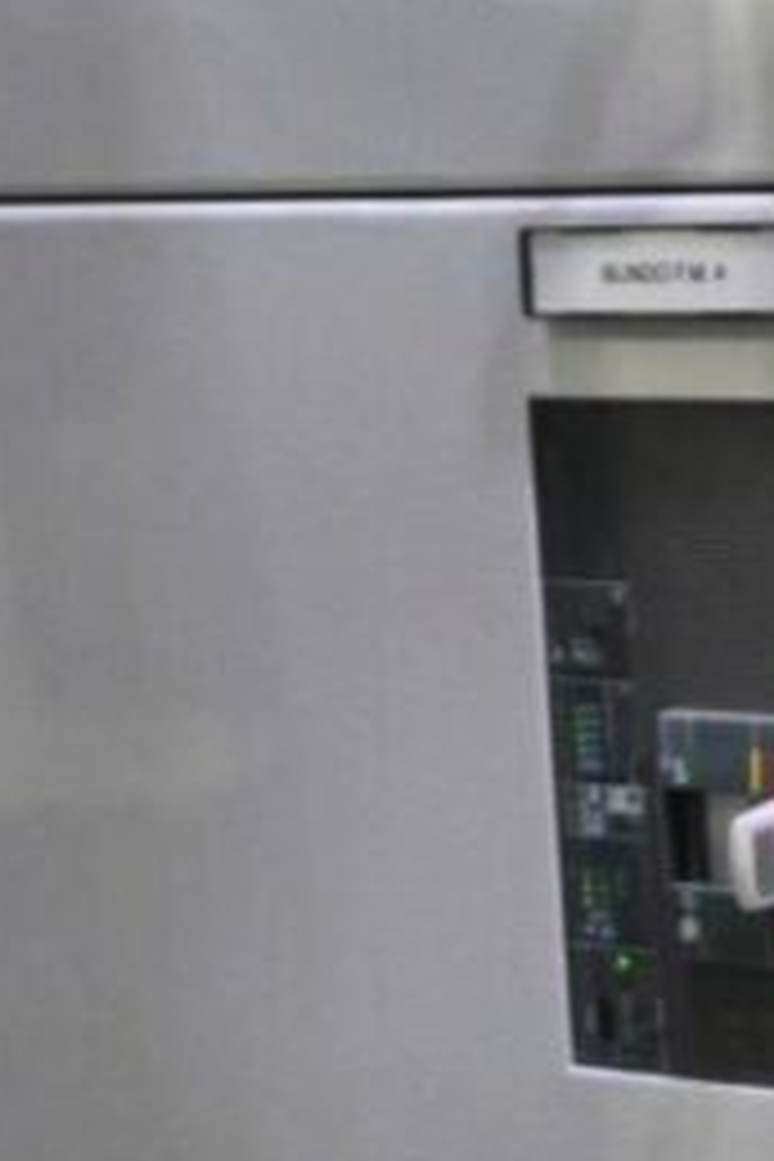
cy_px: -945
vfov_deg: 9.1
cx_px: -171
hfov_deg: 6.3
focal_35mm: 216
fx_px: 6965
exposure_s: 1/125
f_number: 4
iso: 2800
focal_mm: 29
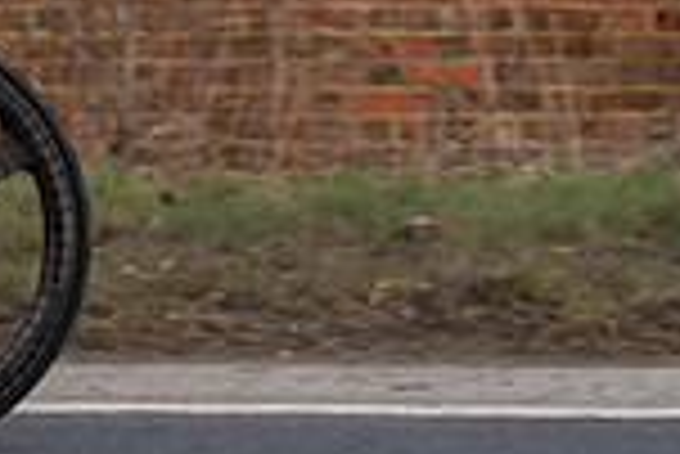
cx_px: -90
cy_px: -321
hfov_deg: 7.6
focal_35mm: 268
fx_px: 5067
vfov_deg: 5.1
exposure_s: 1/800
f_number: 4
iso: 200
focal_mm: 70
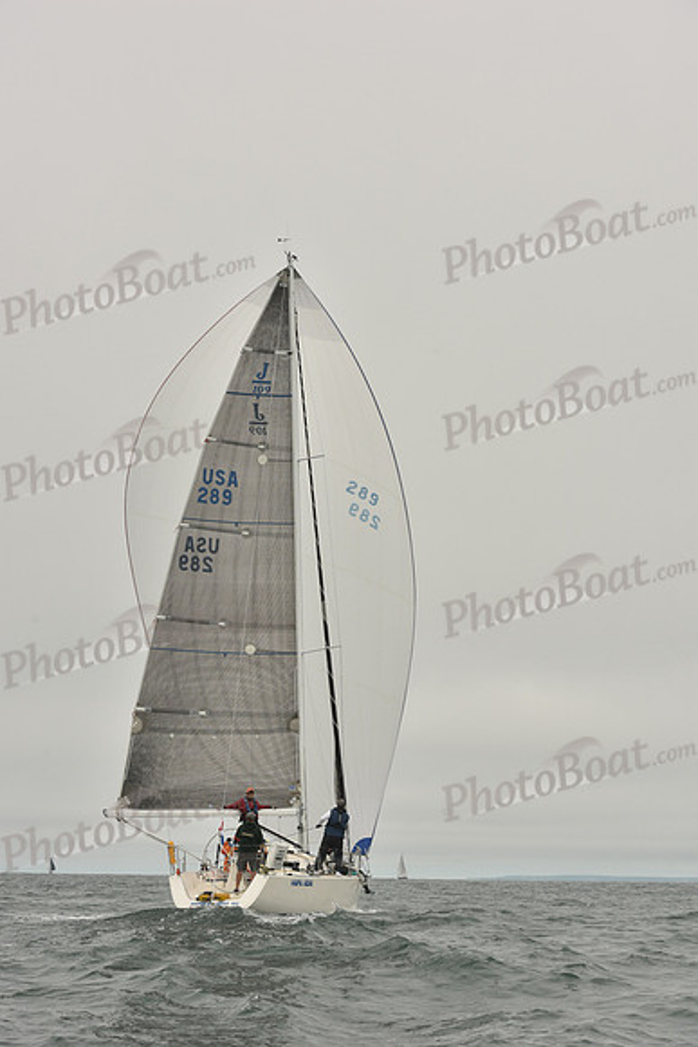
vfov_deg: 28.8
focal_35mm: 70
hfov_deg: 19.5
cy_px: 524
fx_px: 2034
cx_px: 349
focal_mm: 70
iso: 320
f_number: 11
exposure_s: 1/800
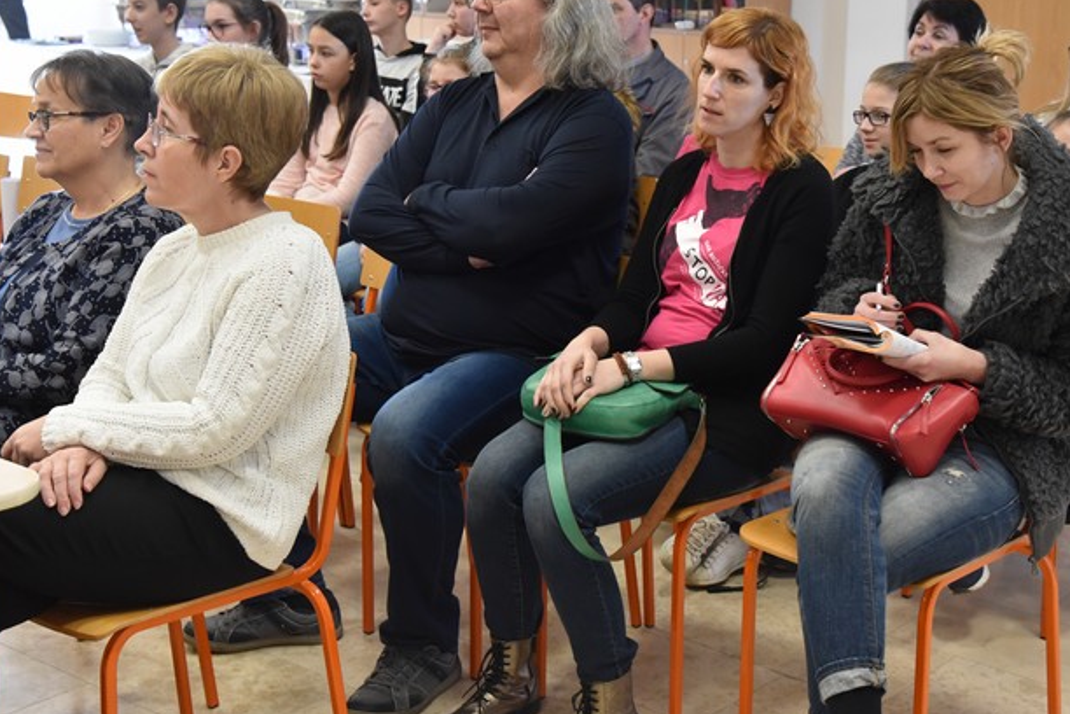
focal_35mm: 59
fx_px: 1753
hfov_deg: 33.9
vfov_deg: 23.0
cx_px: 617
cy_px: 305
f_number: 5
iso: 3200
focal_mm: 44
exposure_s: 1/100
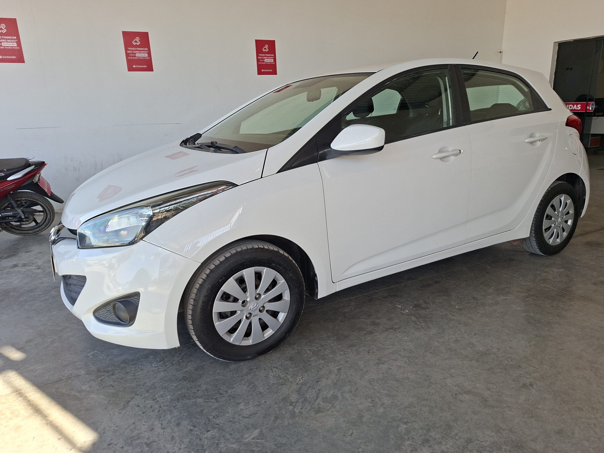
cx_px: 302
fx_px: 401
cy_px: 226
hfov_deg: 73.9
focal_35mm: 23
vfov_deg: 58.9
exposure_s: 1/265
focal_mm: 5.54
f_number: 1.8
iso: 50
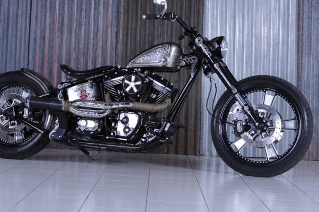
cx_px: 141
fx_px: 885
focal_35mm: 100
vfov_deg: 13.7
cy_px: 88
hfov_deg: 20.4
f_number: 6.3
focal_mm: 85
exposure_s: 1/60
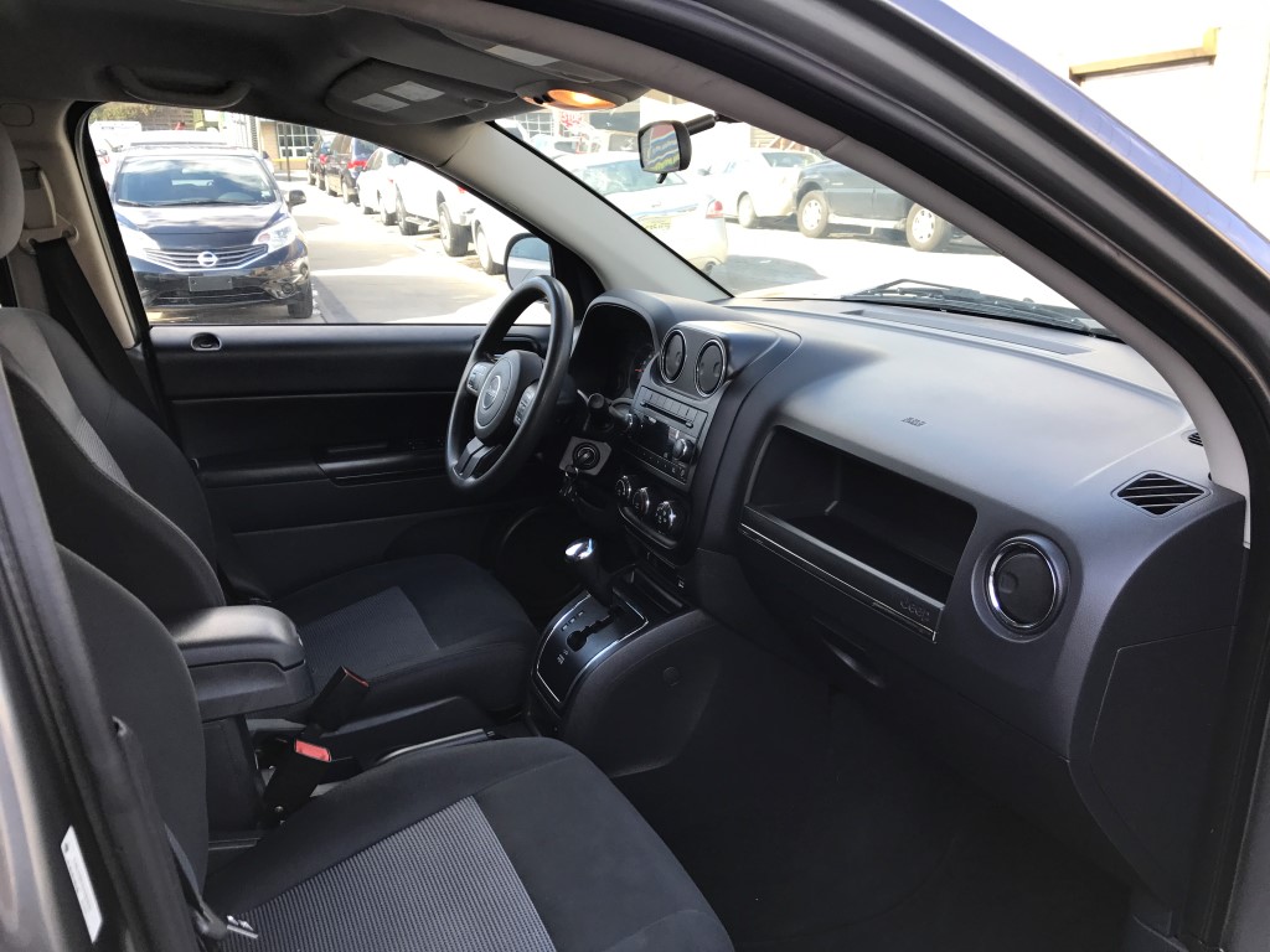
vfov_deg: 49.7
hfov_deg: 63.4
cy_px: 476
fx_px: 1027
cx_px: 635
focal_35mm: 28
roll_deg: +0.6
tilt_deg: -14.4
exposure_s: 1/152
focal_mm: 3.99
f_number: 1.8
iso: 20
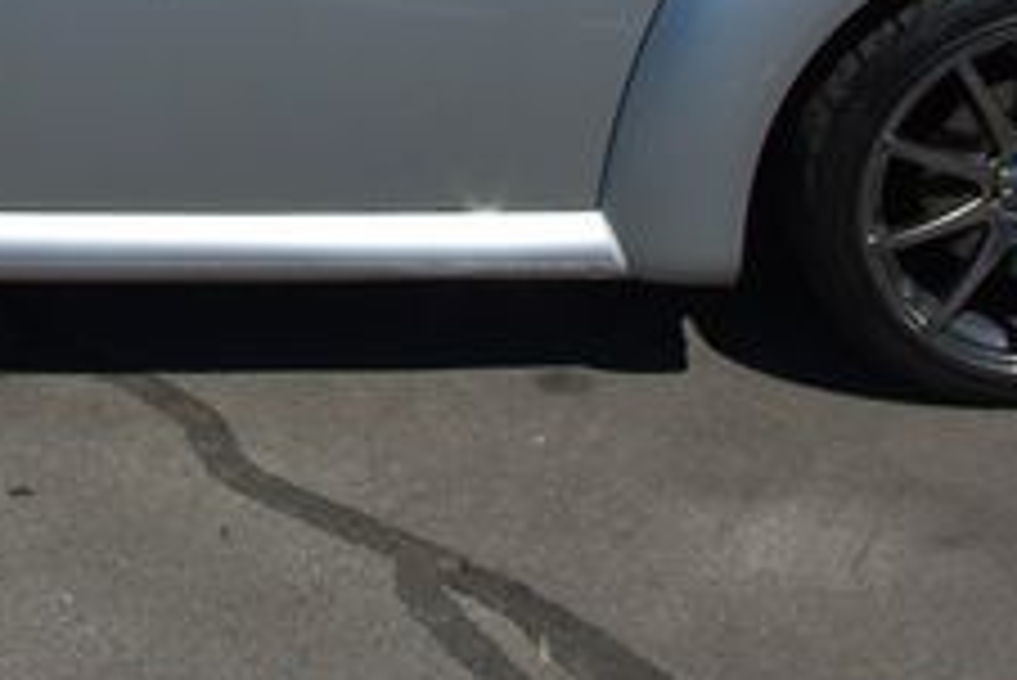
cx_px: 112
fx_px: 2403
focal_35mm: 85
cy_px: -254
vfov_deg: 15.2
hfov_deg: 23.3
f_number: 8
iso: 100
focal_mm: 20
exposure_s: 1/500
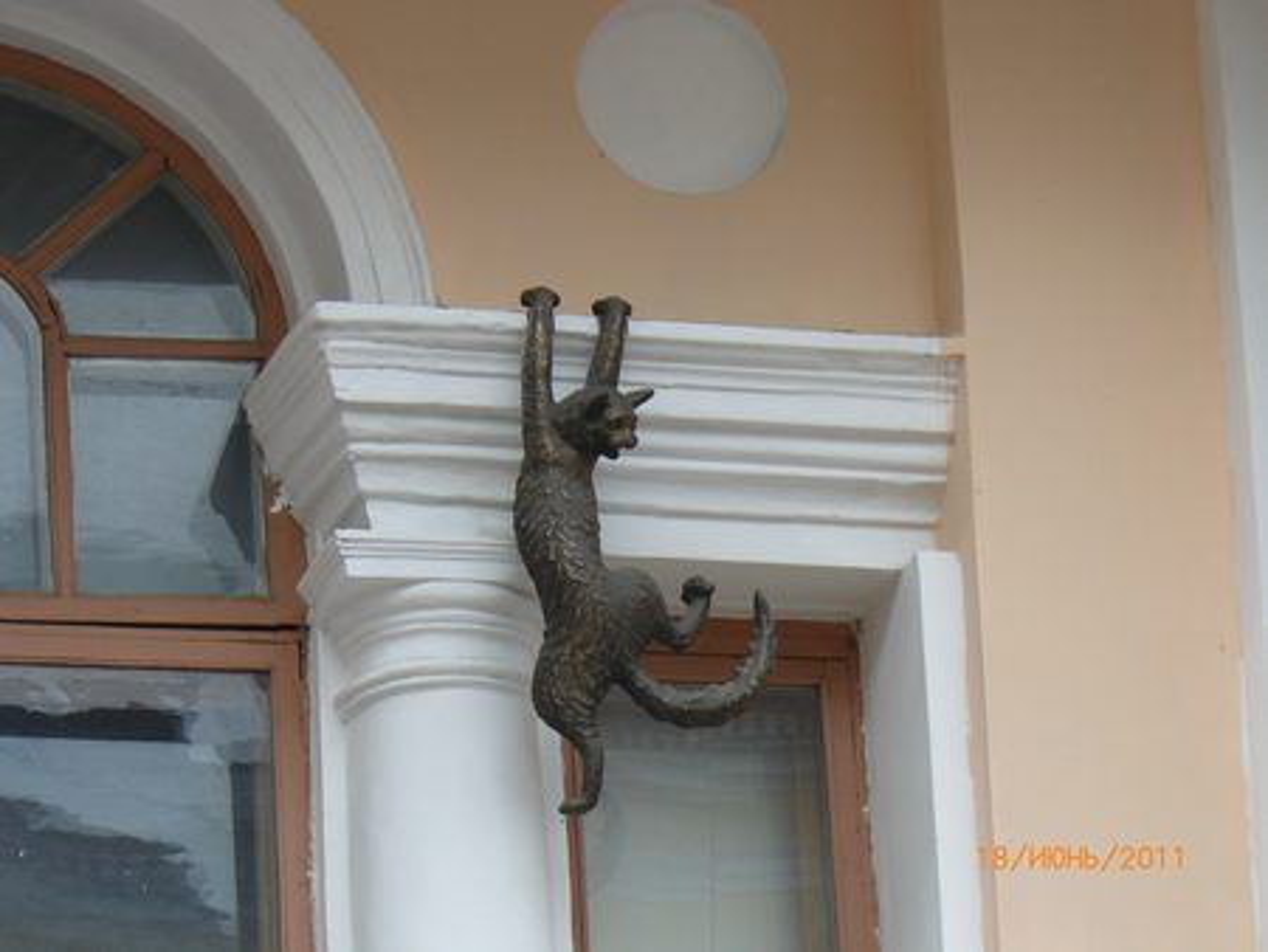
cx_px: 634
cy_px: 476
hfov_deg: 9.0
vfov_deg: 6.8
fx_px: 8026
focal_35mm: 219
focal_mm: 36.5
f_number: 4
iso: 100
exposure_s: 1/200
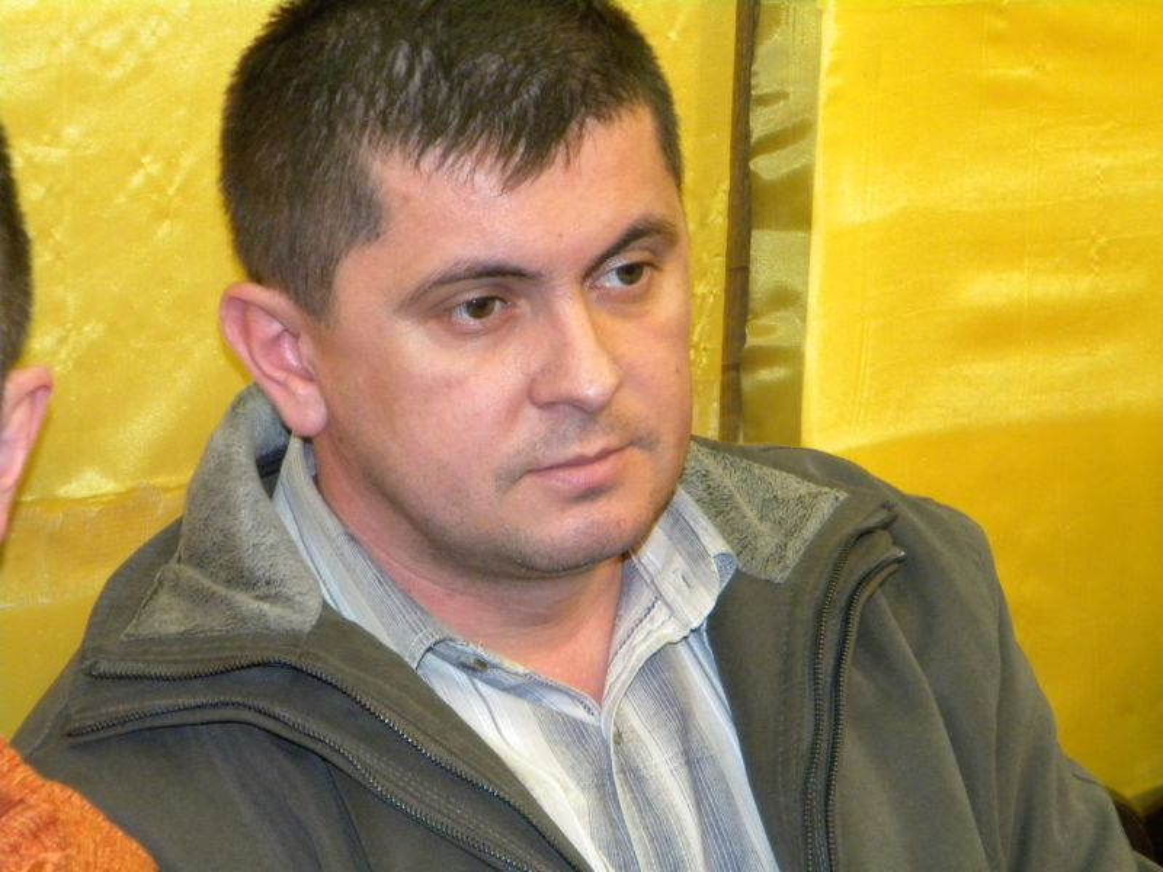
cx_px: 582
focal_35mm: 148
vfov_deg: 10.0
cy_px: 436
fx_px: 4972
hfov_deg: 13.3
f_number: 5
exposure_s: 1/30
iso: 607
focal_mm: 26.8
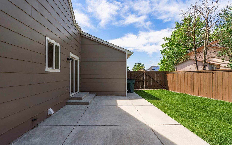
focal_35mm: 19
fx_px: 118
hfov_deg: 88.8
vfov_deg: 62.9
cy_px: 73
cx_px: 112
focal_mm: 17.7
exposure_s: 1/640
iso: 400
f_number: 9
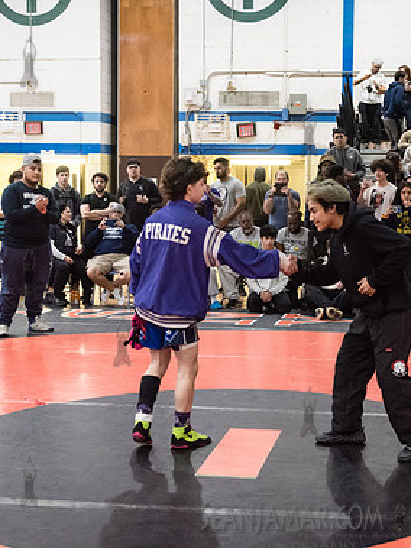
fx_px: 887
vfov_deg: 34.4
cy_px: 271
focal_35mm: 56
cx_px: 308
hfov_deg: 25.8
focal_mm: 38
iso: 8000
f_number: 3.2
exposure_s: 1/320
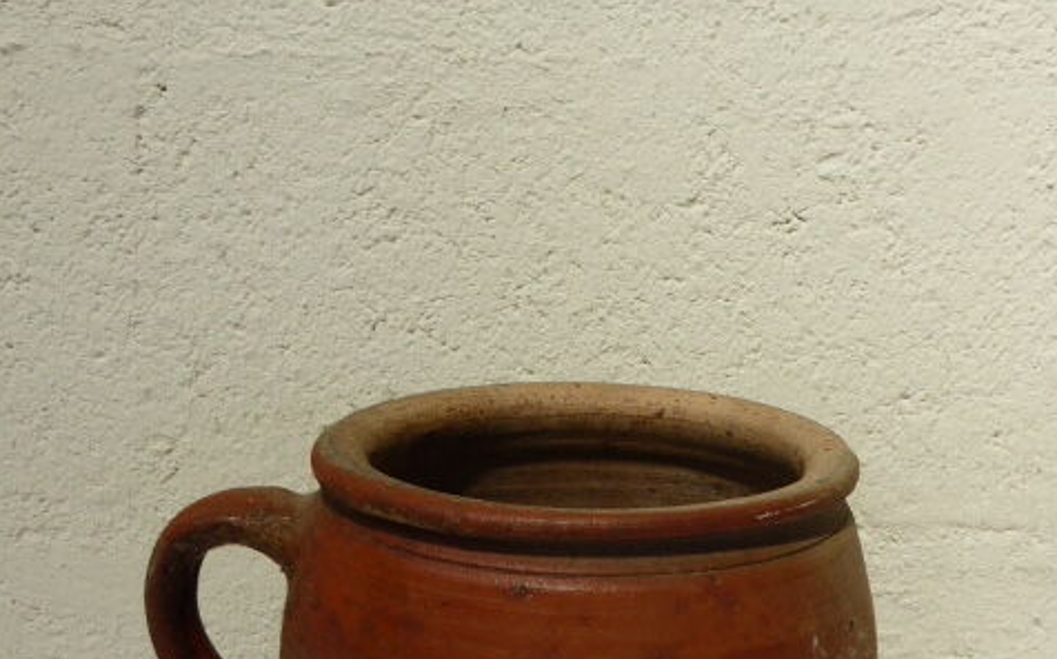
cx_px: 531
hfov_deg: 30.6
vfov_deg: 19.2
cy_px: 508
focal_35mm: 67
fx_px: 1929
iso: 100
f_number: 4.2
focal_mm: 8.5
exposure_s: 1/60
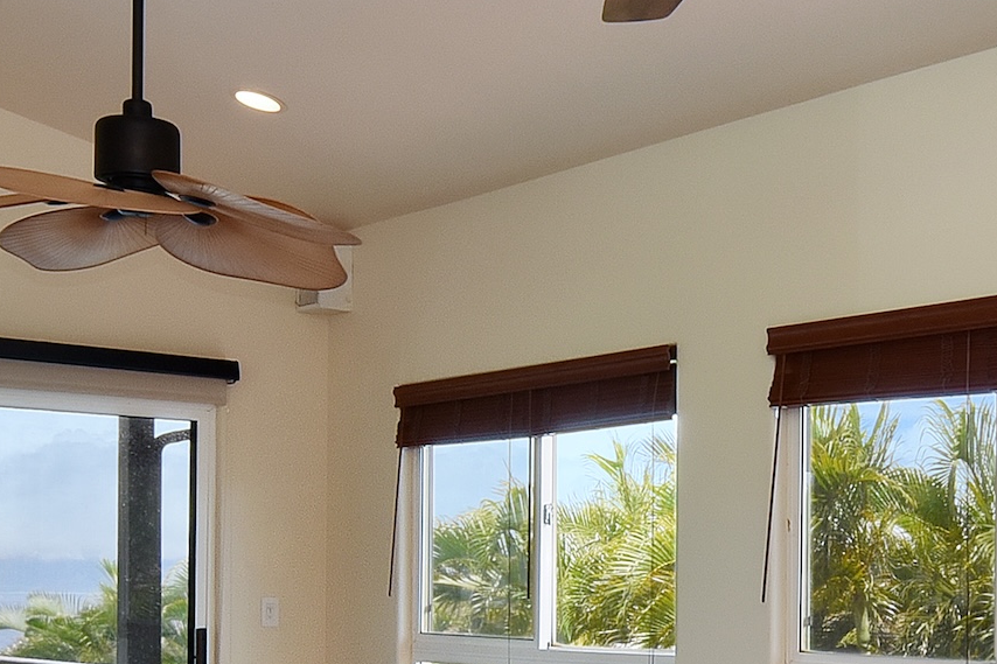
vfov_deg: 22.4
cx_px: 856
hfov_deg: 32.6
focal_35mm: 59
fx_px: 1634
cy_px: 606
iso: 64
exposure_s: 1/60
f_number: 4
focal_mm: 14
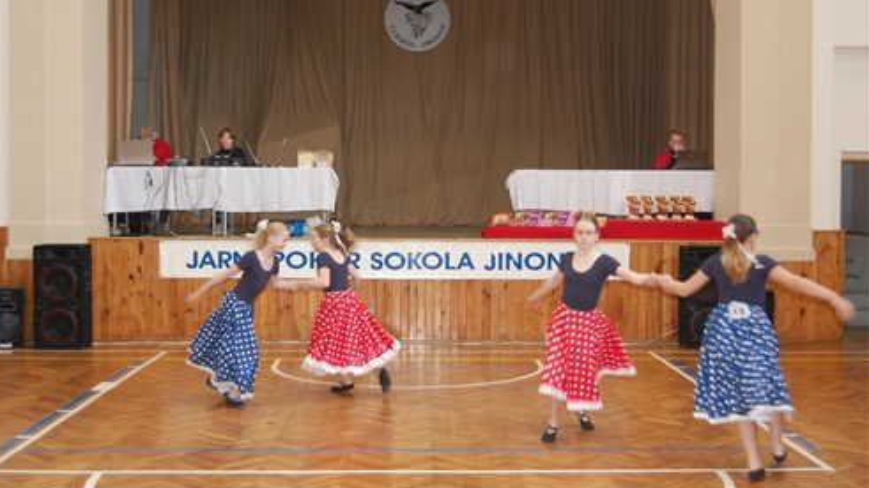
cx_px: 428
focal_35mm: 50
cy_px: 223
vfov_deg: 24.2
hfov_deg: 41.7
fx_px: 1141
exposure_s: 1/60
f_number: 4.5
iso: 800
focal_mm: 31
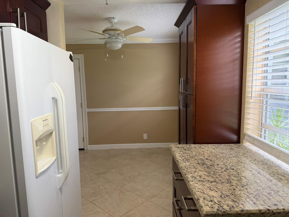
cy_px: 108
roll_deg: +1.8
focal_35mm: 24
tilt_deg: -7.3
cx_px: 144
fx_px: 200
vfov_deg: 56.8
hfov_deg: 71.6
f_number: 1.78
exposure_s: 1/123
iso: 100
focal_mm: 6.76
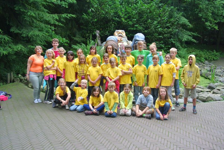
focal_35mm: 36
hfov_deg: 53.1
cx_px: 112
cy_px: 75
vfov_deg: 37.0
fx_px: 224
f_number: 4
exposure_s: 1/60
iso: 110
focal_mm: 13.6
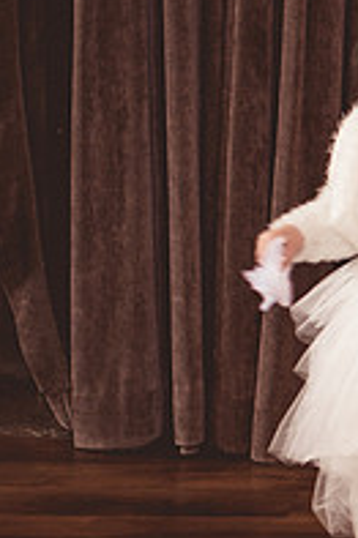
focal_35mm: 156
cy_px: 326
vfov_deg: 13.2
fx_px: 2331
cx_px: 729
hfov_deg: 8.3
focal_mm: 35
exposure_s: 1/125
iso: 320
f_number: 2.5
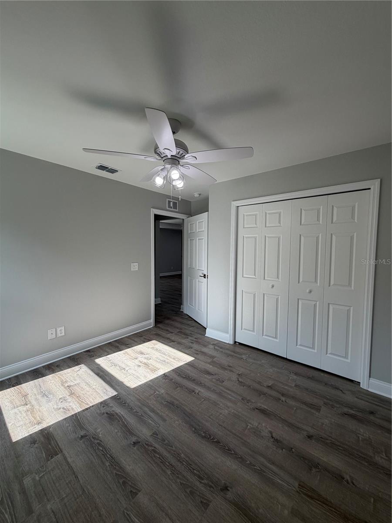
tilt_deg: -3.2
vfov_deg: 102.1
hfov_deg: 85.7
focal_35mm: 14
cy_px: 262
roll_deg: -1.2
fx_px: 211
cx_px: 196
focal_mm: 2.22
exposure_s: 1/120
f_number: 2.2
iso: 64
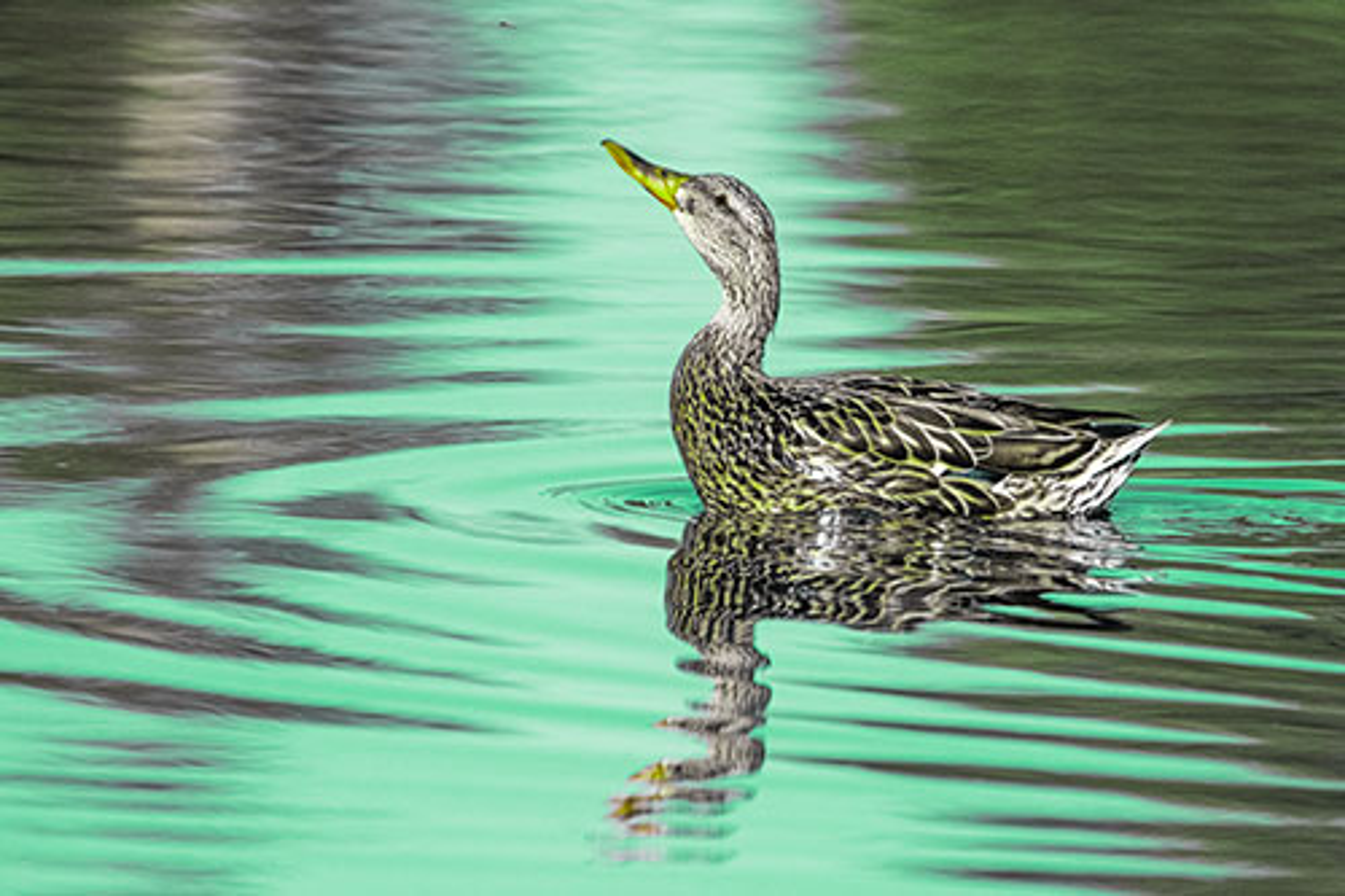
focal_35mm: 950
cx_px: 672
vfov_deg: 1.4
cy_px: 448
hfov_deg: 2.2
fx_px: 35479
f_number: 12
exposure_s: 1/3200
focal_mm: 950
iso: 2000
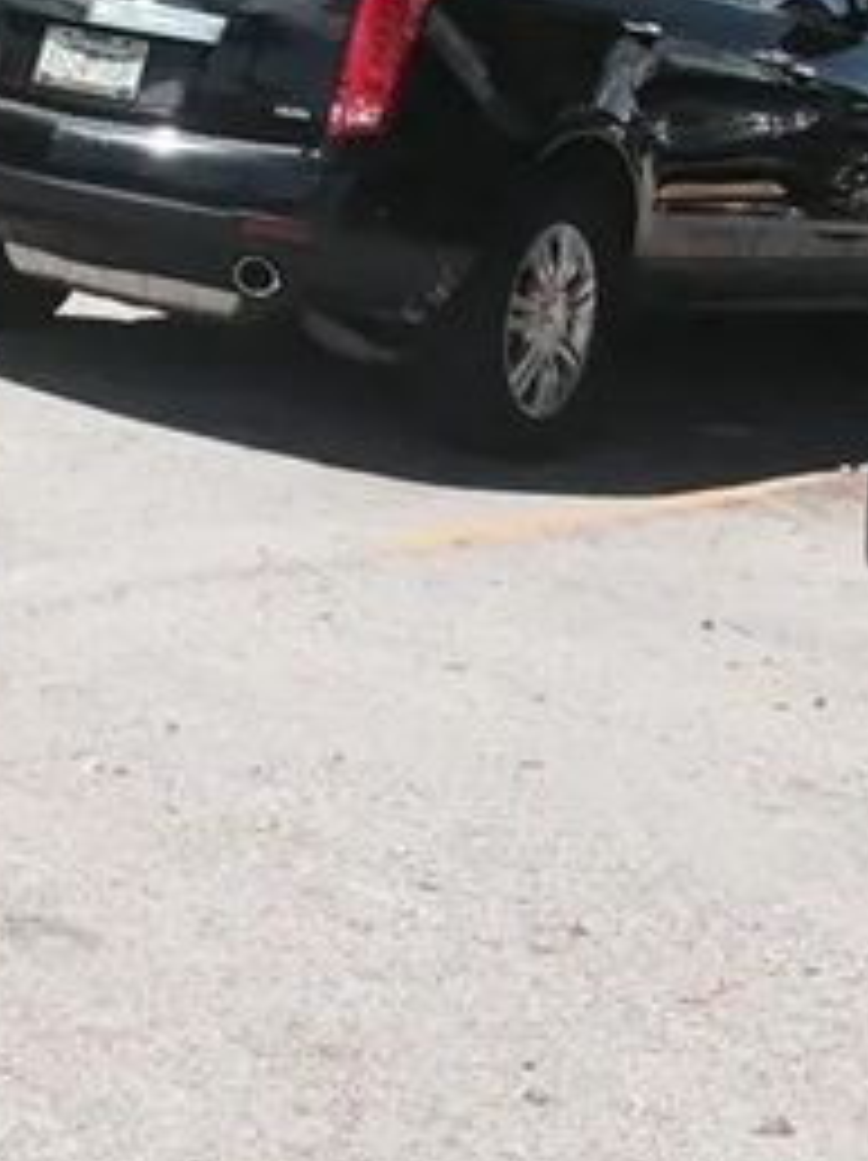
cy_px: -344
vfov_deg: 19.0
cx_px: -283
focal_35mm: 96
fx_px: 3215
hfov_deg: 14.7
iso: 32
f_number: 2.2
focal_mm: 4.15
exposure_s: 1/1282
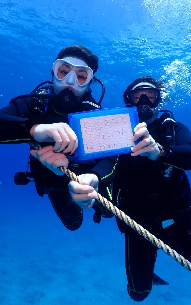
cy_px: 150
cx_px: 96
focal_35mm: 27
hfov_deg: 46.0
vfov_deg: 68.4
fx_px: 225
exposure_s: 1/800
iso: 100
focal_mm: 4.5
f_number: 2.8
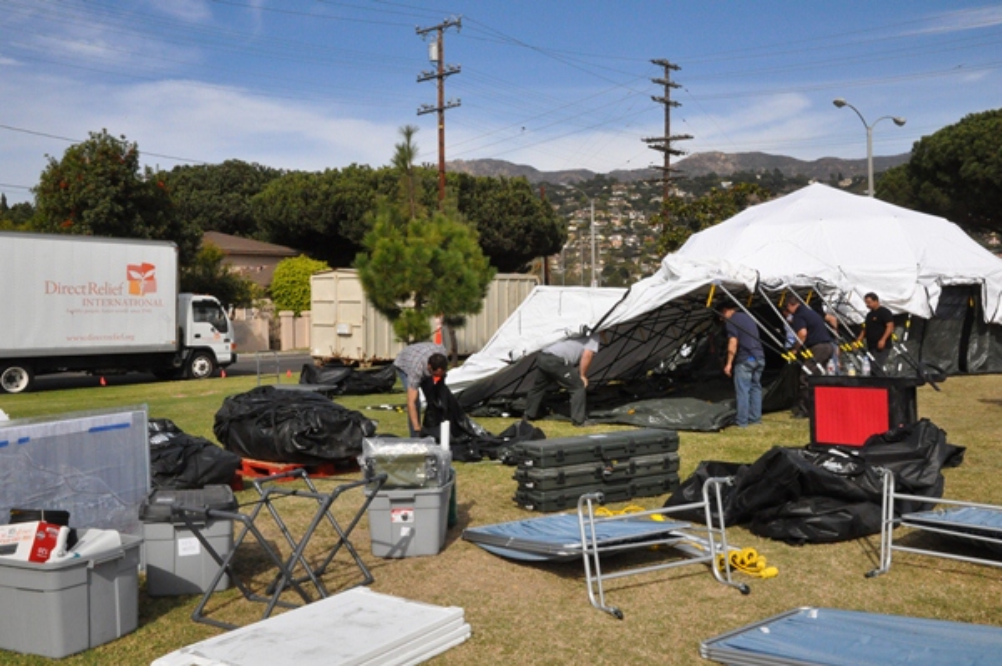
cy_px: 333
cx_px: 501
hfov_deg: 57.3
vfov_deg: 39.9
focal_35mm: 33
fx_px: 918
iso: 2000
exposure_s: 1/640
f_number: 25
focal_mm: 22
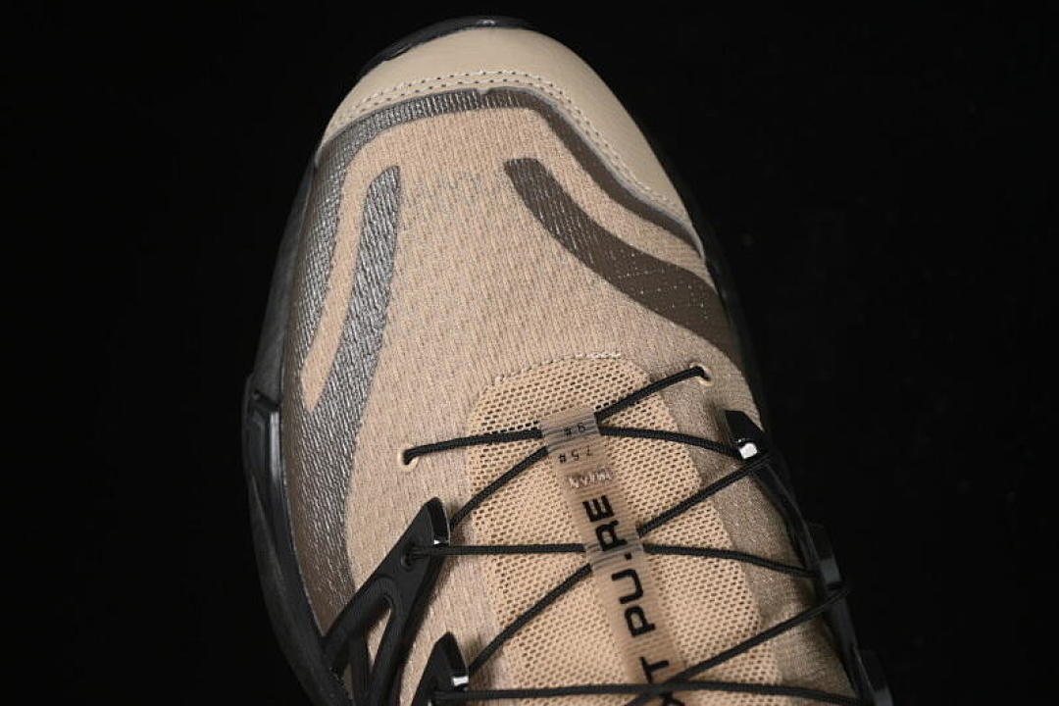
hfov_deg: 27.0
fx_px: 2206
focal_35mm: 75
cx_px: 530
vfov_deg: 18.2
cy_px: 353
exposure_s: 1/60
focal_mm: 50
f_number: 6.3
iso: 160
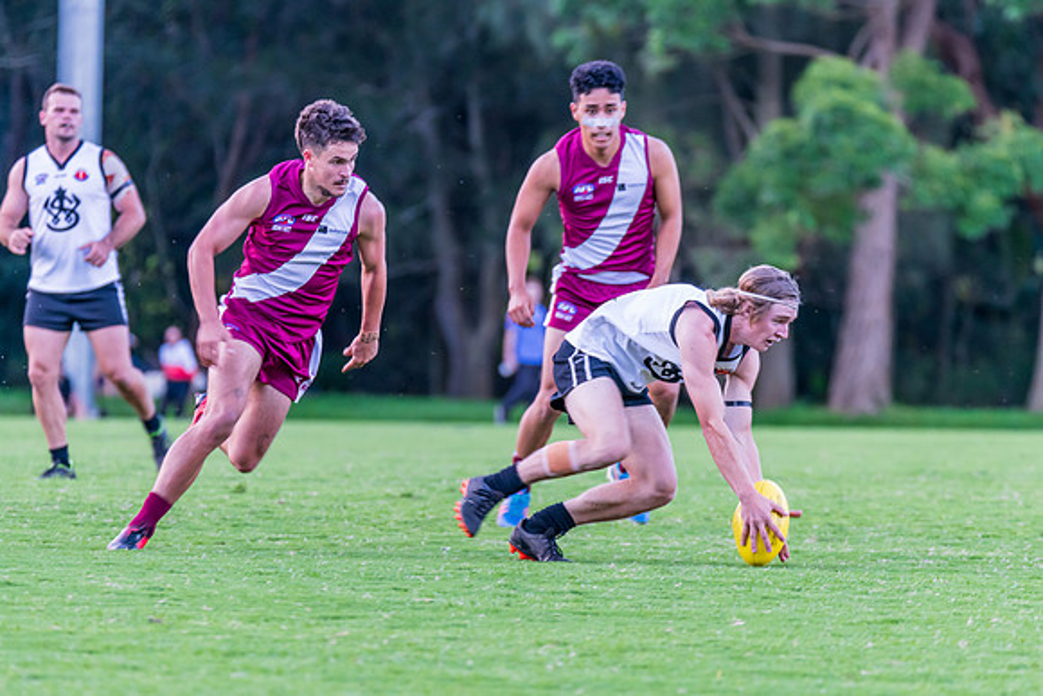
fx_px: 9682
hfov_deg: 6.2
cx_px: 539
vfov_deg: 4.1
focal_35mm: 334
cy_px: 355
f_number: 5.6
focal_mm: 320
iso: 1600
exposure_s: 1/200
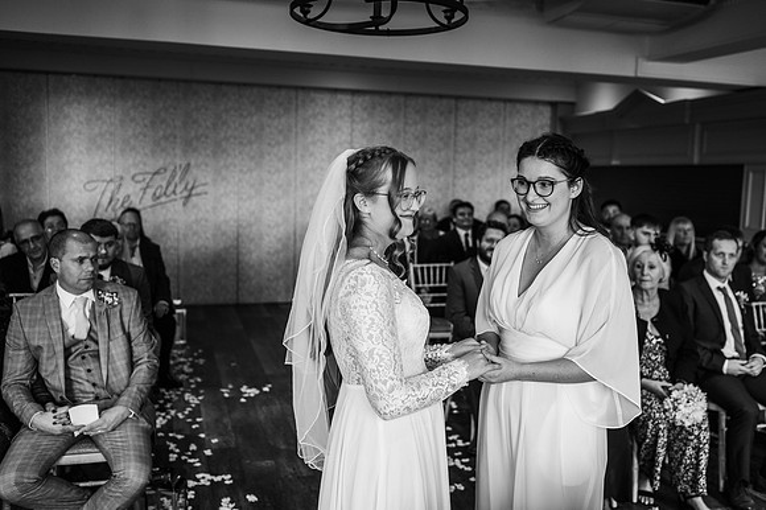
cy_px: 255
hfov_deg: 54.5
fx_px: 744
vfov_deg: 37.8
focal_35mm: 35
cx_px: 383
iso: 250
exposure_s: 1/200
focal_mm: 35
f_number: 2.5
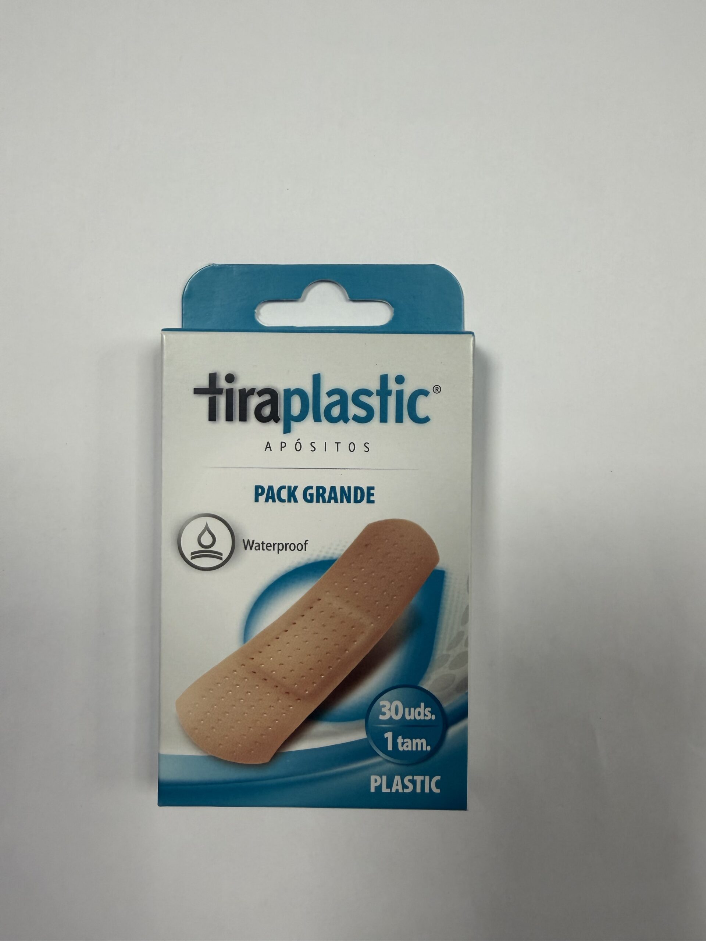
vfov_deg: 71.6
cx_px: 353
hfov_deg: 56.8
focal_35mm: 24
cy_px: 470
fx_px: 653
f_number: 2.2
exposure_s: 1/100
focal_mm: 2.22
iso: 125
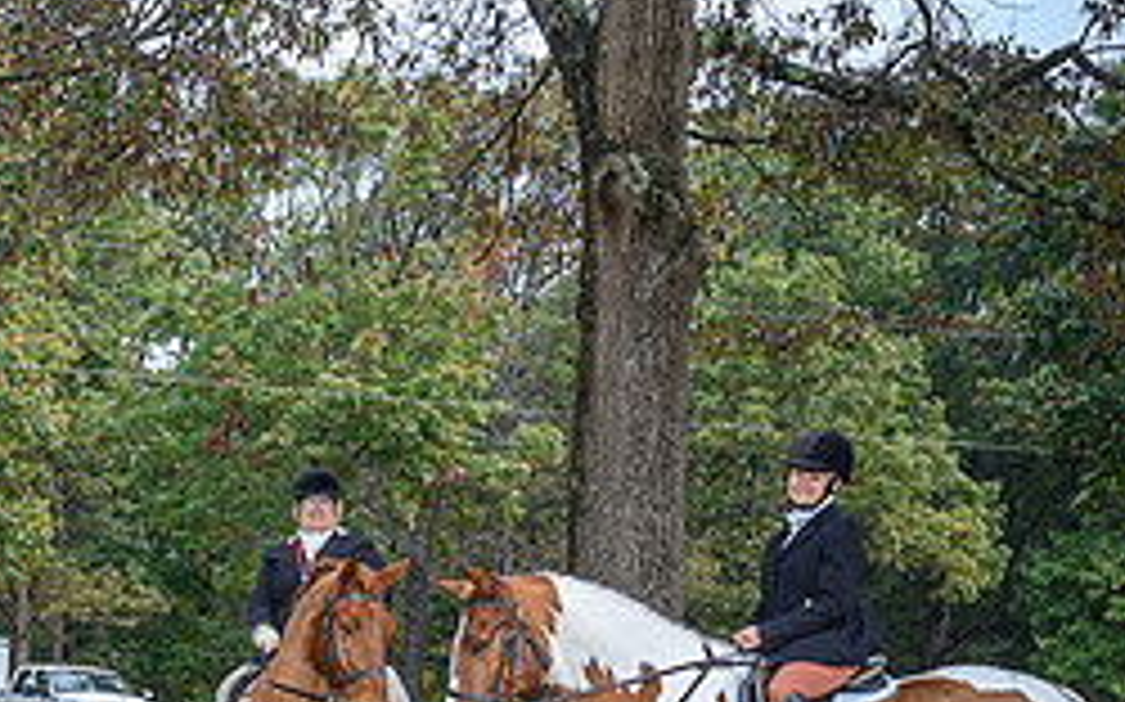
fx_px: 2329
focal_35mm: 76
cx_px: -7
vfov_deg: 16.3
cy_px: 903
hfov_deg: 25.7
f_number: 3.2
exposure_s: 1/160
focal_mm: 30
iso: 1600
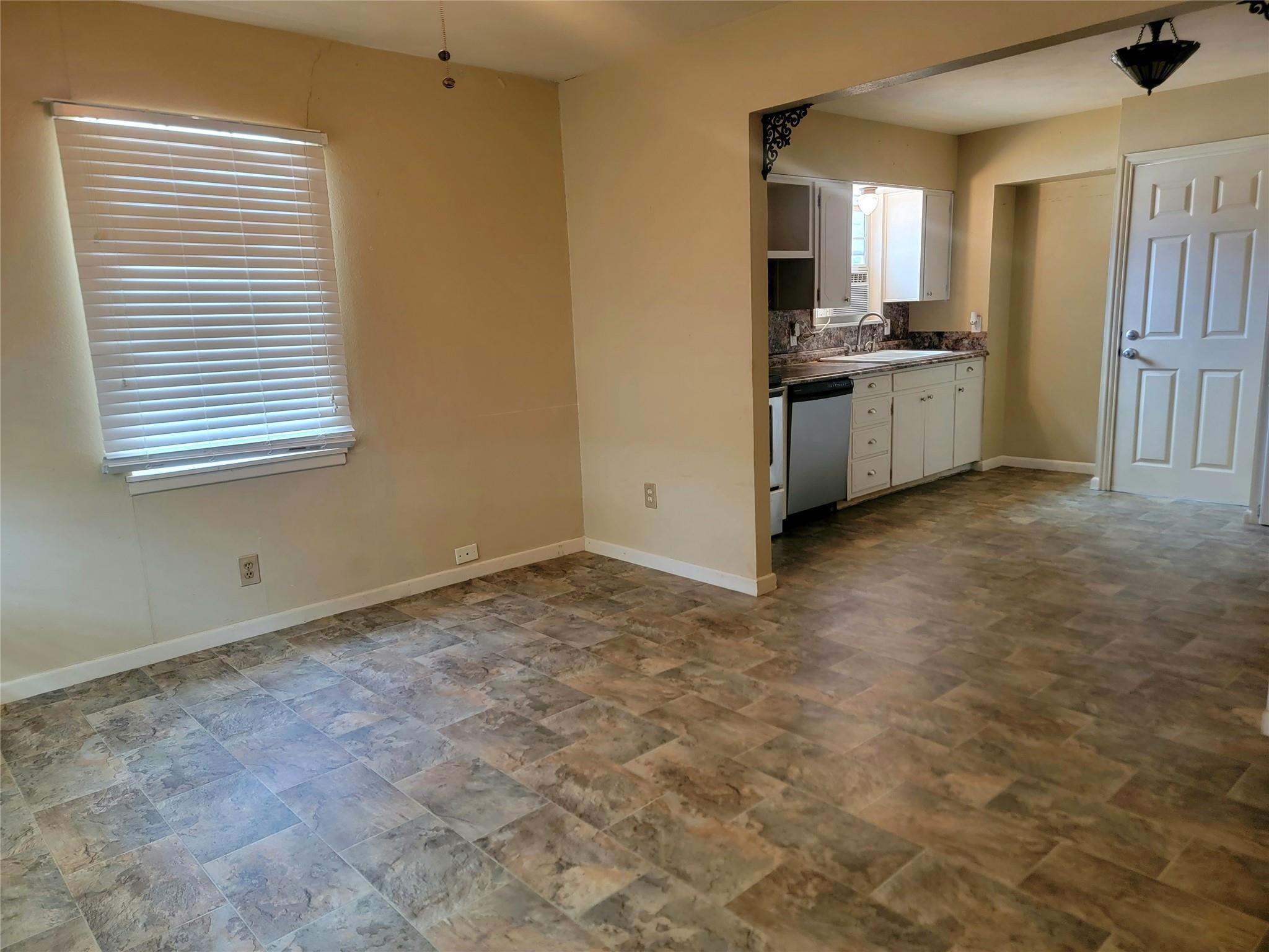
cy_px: 476
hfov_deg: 71.6
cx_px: 634
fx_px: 880
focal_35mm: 24
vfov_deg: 56.8
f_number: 1.8
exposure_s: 1/40
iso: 400
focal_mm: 6.7
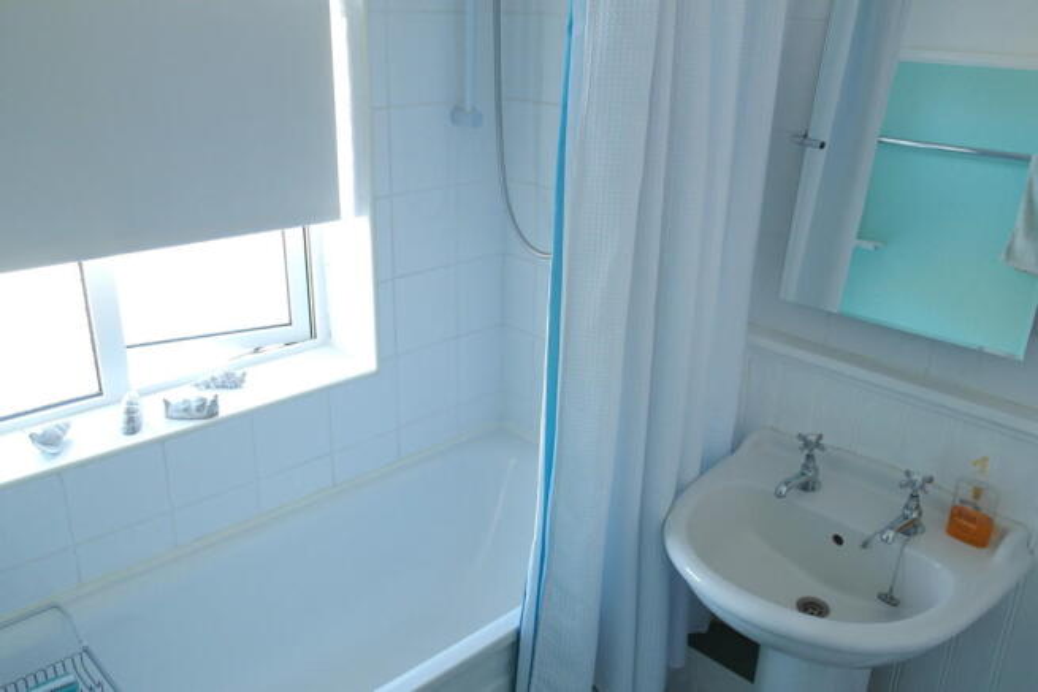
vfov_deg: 43.6
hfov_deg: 61.9
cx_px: 519
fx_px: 865
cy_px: 346
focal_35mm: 30
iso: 400
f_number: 3.5
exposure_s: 1/60
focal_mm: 20
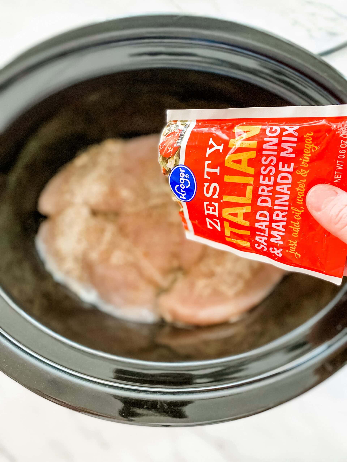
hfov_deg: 53.1
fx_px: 348
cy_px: 231
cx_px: 174
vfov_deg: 67.3
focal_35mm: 26
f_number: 1.8
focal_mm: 4.25
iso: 500
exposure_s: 1/35
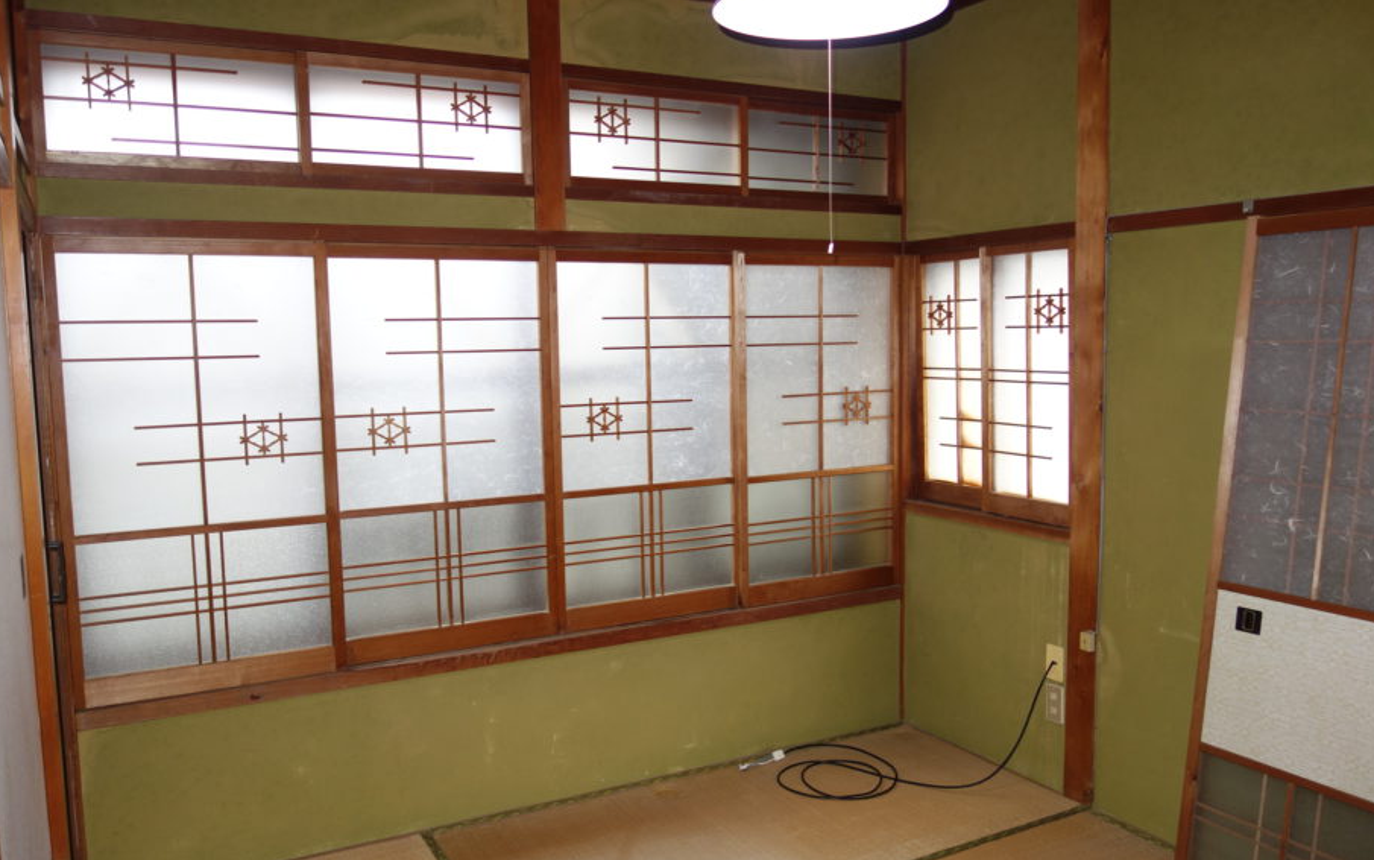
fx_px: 1086
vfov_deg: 43.2
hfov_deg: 64.6
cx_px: 695
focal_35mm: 29
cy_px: 441
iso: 125
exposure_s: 1/80
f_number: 1.8
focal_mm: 10.4
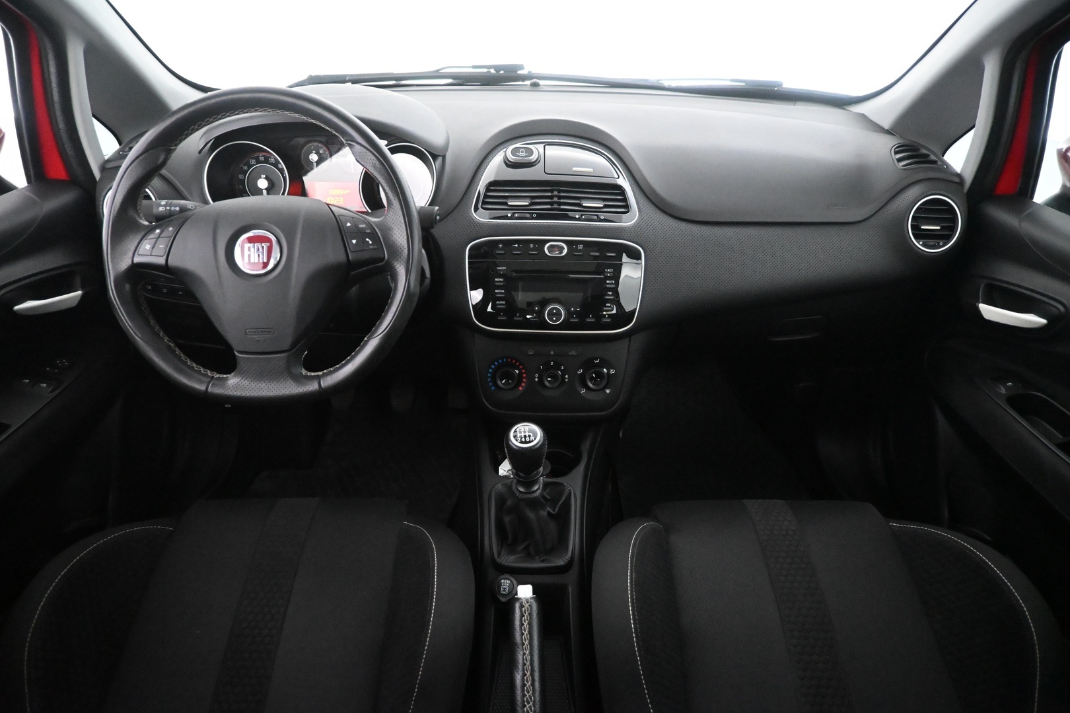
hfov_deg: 73.7
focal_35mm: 24
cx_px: 535
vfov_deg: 53.1
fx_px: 713
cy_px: 356
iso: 8000
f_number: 3.5
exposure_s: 1/60
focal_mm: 16
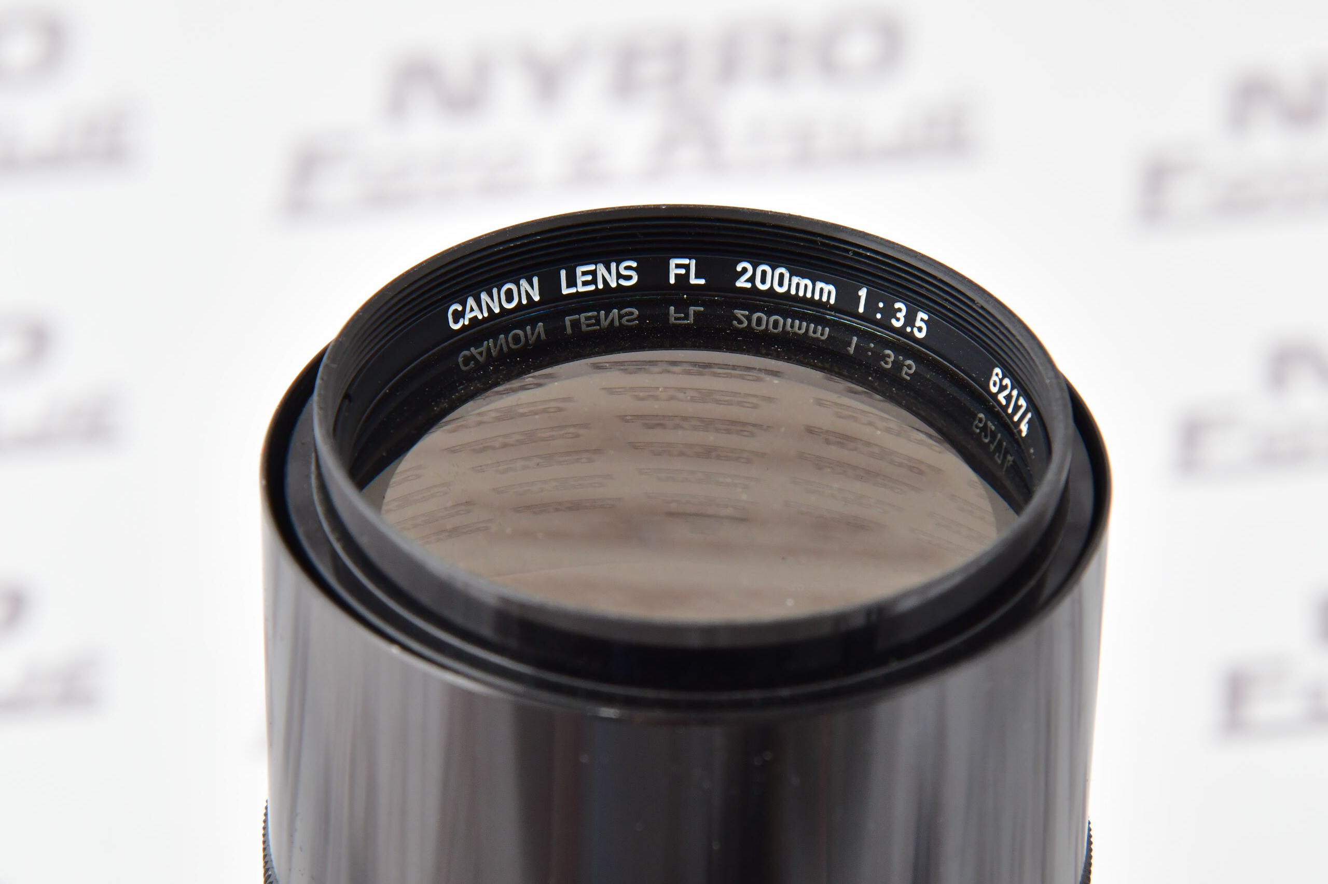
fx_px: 4424
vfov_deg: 11.4
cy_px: 442
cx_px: 664
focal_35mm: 120
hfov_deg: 17.1
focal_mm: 120
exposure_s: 1/160
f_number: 10
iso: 800
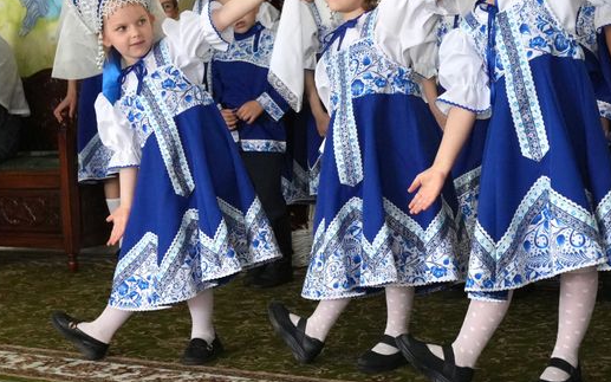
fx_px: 1032
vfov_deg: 20.8
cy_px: 112
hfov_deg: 32.7
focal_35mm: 62
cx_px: 402
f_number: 5.6
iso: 5000
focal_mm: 30
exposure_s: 1/250
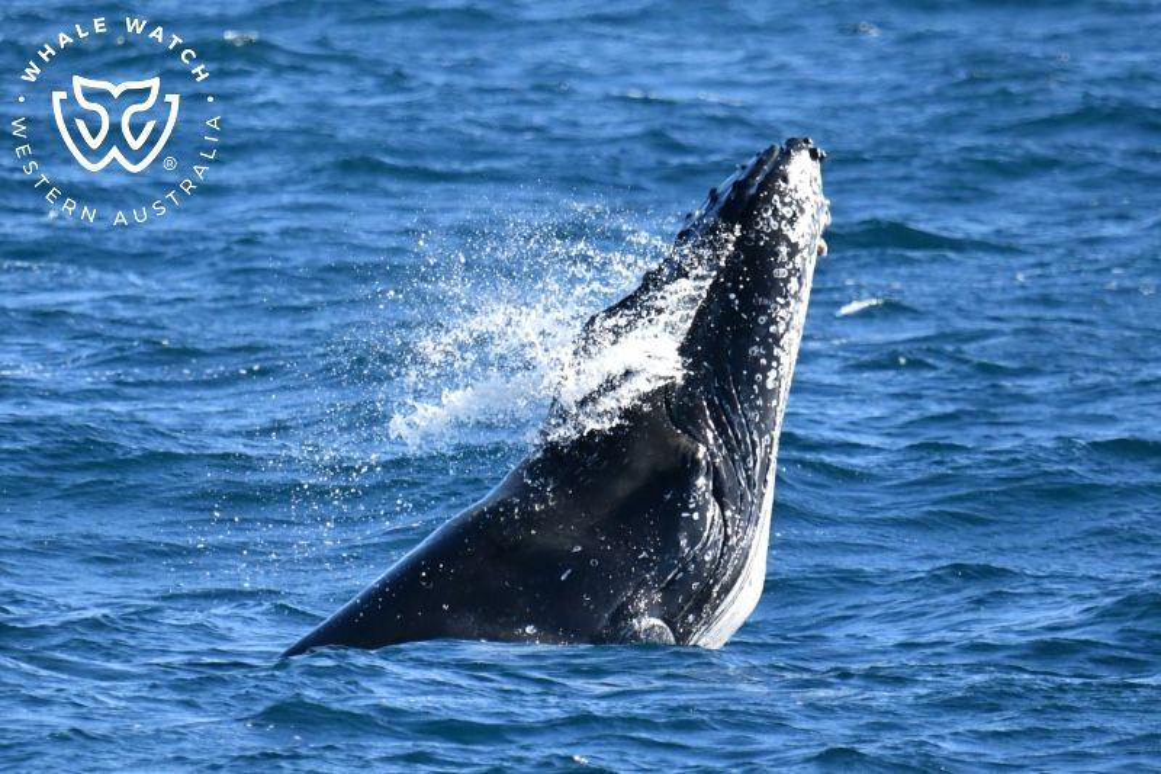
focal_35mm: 600
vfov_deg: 2.3
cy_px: 387
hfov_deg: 3.4
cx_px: 580
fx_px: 19345
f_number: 6.3
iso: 2800
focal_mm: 600
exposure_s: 1/8000
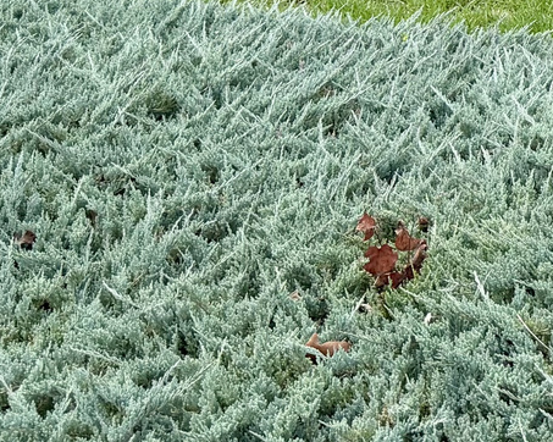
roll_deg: +0.7
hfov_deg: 15.5
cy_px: -271
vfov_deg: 13.5
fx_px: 1734
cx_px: 995
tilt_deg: -7.5
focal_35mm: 106
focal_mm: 6.76
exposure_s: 1/1585
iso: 100
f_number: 1.78
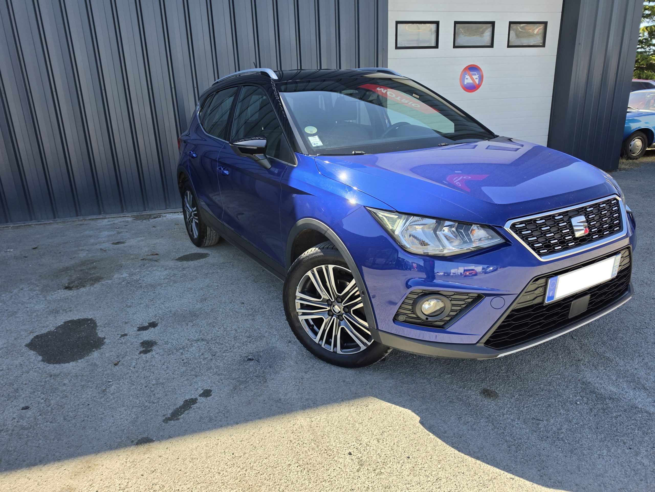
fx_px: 435
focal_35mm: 23
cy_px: 246
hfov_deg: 73.9
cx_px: 328
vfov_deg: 58.9
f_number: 1.4
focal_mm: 6.5
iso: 64
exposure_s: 1/2430
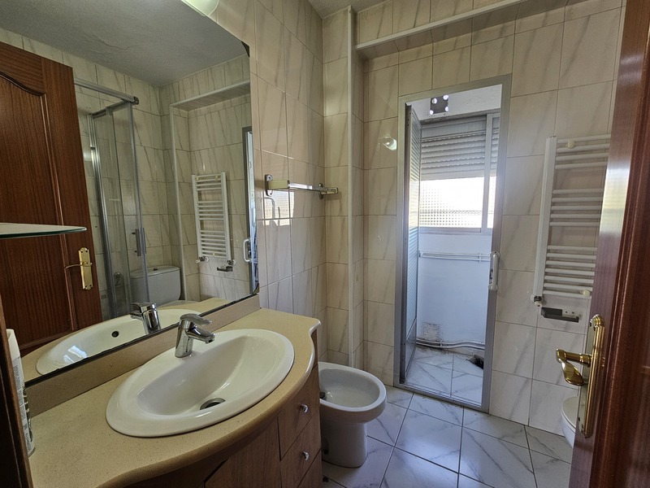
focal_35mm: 13
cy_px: 244
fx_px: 244
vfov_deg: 89.9
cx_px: 325
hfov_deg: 106.2
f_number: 2.2
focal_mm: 2.2
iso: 64
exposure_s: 1/50
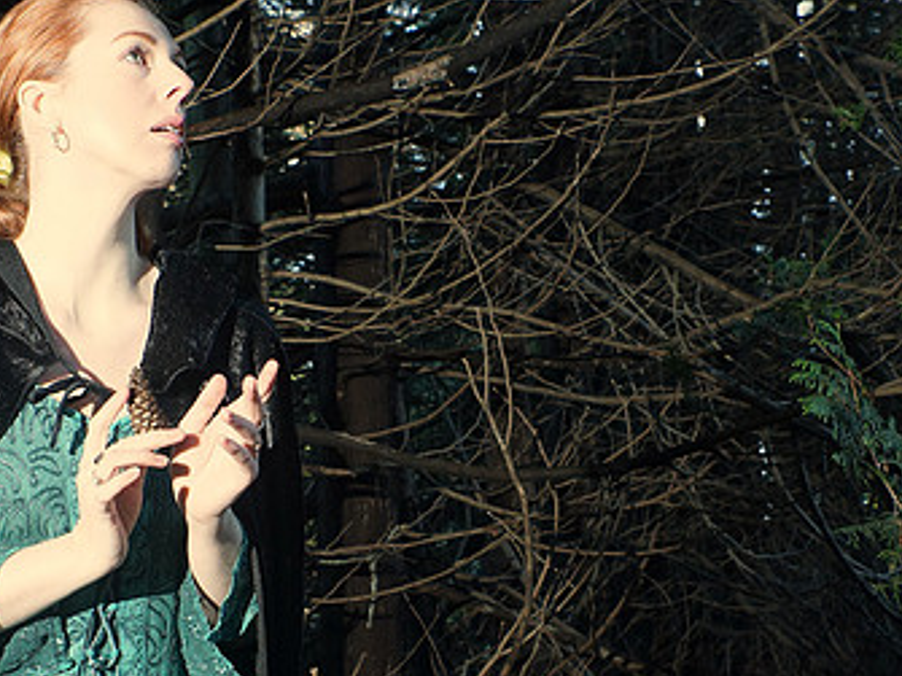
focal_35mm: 60
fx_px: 1563
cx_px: 482
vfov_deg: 24.3
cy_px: 427
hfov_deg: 32.2
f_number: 5
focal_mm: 24
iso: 400
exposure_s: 1/100
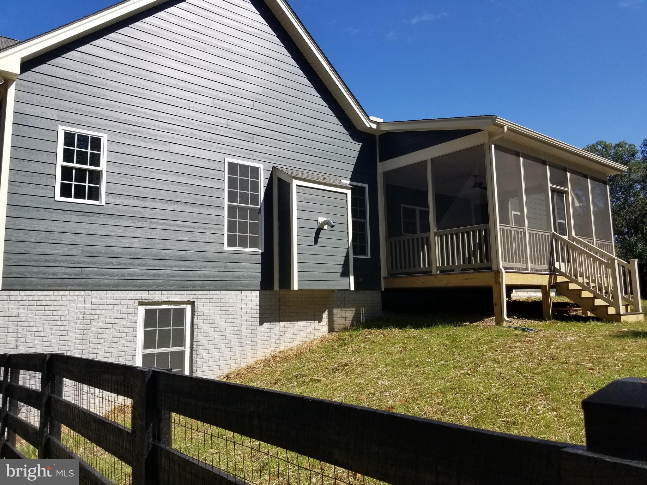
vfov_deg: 53.1
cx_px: 324
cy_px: 242
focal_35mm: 26
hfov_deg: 67.3
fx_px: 486
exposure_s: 1/2568
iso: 50
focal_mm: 4.25
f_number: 1.7
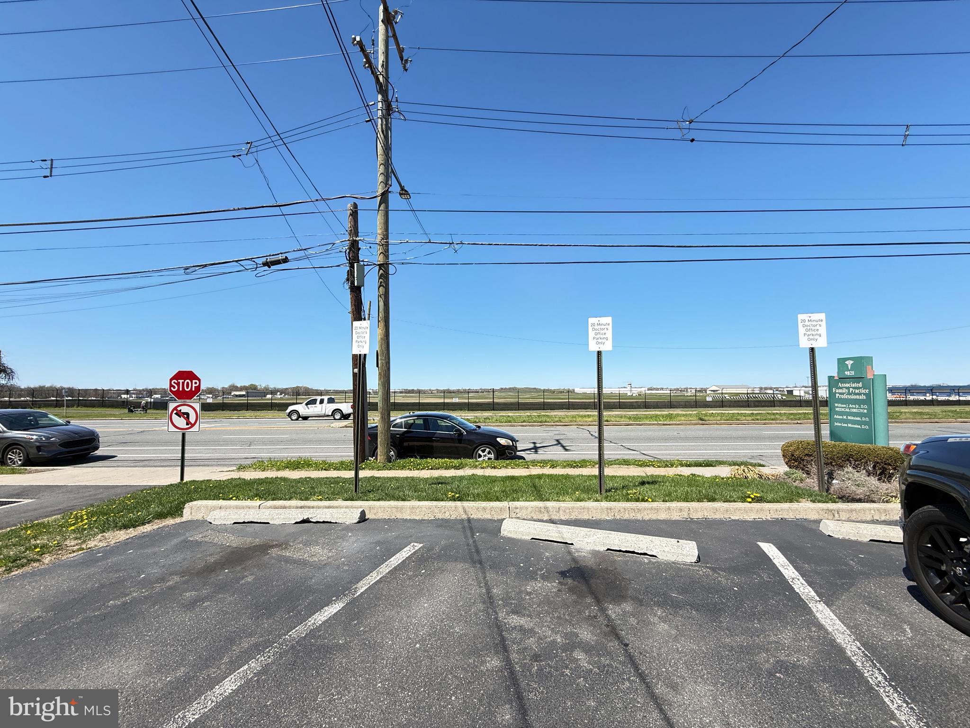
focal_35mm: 14
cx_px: 485
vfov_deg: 85.7
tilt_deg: +4.7
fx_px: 392
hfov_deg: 102.1
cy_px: 364
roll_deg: +0.1
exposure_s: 1/853
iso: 64
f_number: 2.2
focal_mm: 2.22
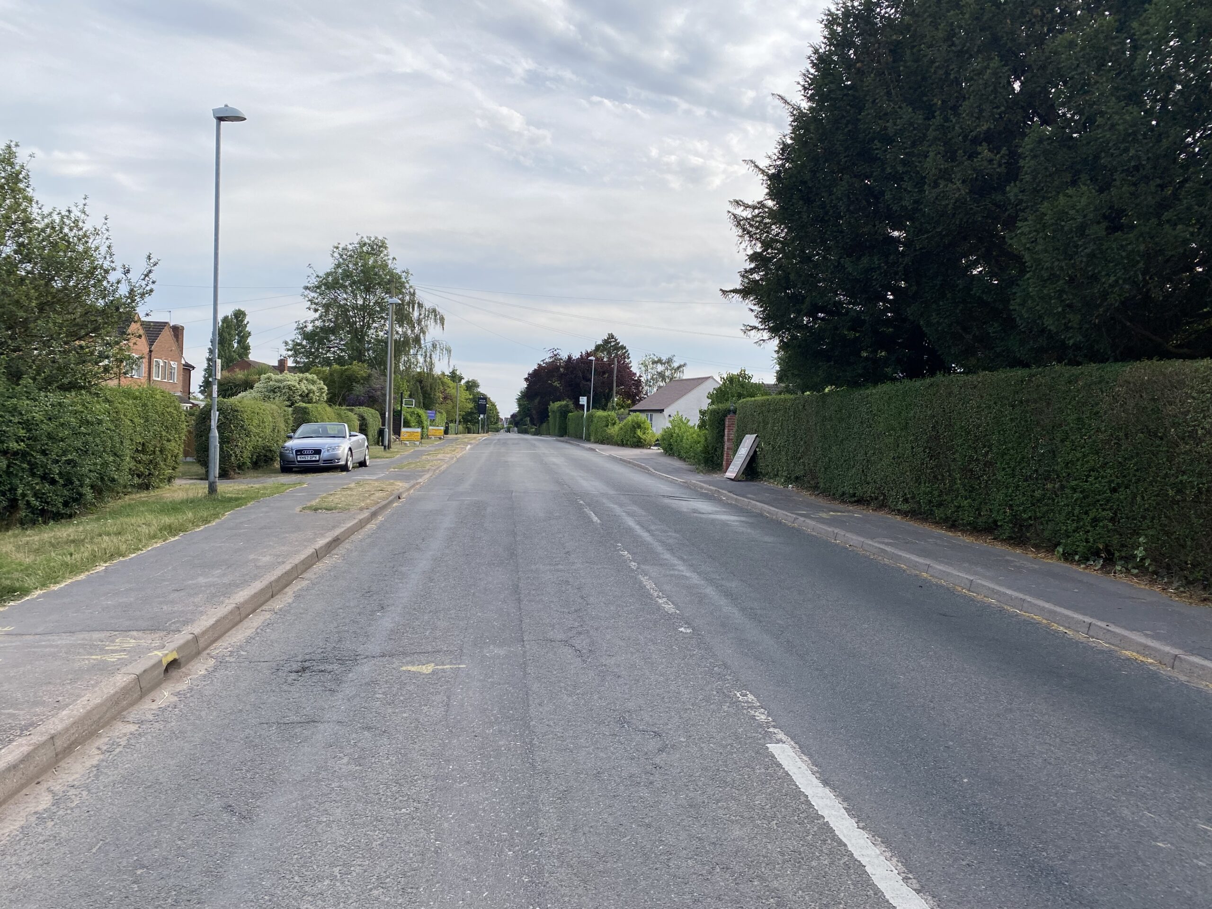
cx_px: 606
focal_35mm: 26
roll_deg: -1.6
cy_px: 454
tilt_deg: -2.1
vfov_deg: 53.1
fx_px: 910
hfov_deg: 67.3
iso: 32
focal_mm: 4.25
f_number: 1.8
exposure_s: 1/1170
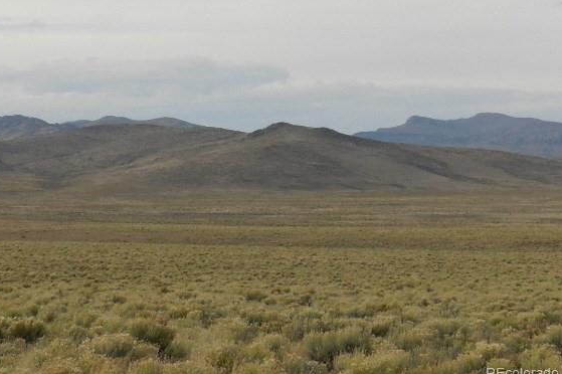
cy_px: 143
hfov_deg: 15.0
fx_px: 2137
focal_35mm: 137
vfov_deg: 10.0
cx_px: 244
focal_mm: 20.5
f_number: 4.8
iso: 160
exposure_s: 1/60
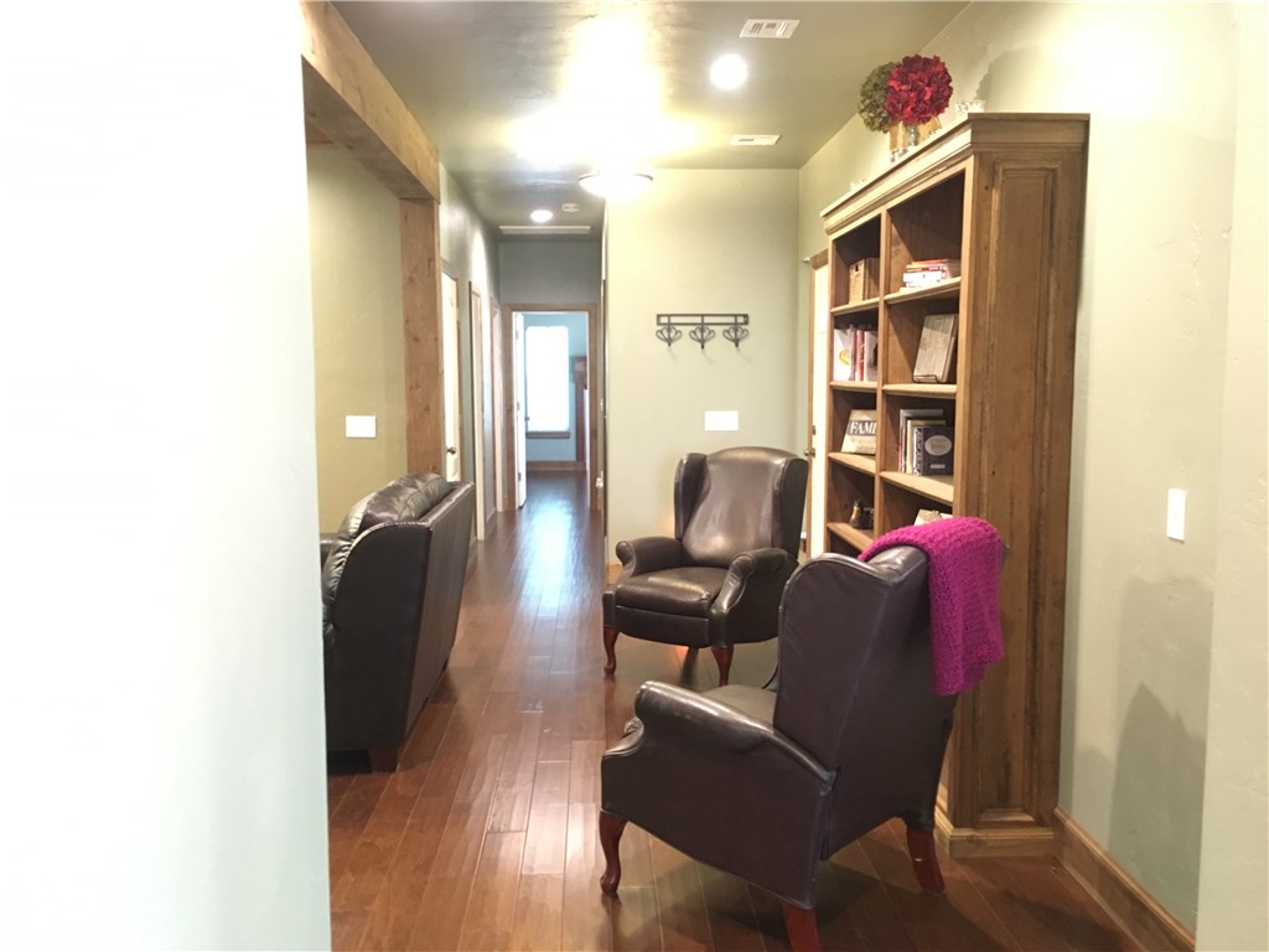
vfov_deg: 48.2
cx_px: 634
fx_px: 1063
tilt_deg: -5.6
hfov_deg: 61.7
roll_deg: +0.2
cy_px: 476
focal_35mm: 29
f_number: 2.2
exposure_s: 1/15
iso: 500
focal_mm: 4.15
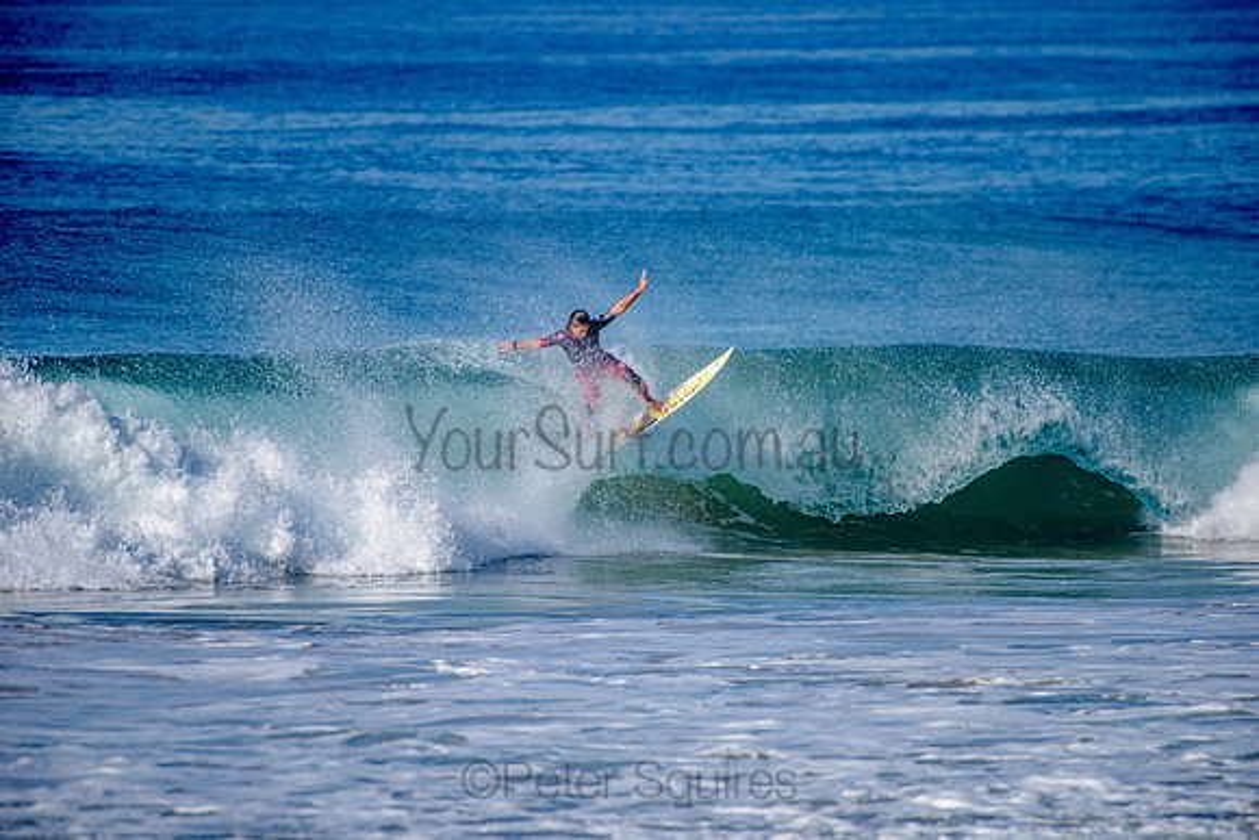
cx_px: 630
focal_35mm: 500
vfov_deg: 2.8
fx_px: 17489
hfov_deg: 4.1
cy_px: 420
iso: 125
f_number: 5.6
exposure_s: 1/1600
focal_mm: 500
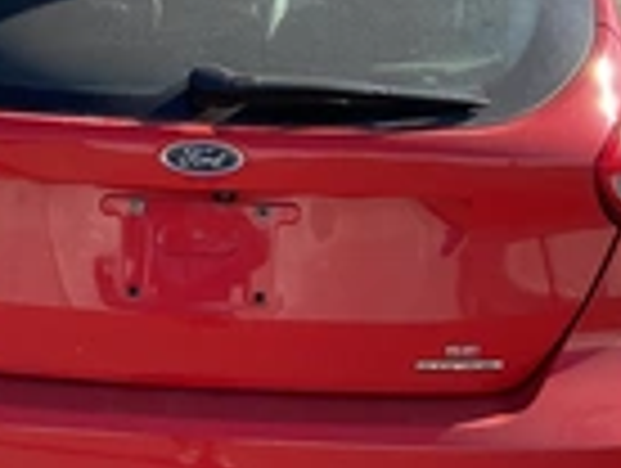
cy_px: 162
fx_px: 1510
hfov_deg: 23.0
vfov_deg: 17.6
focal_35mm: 84
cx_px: 148
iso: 25
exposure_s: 1/1221
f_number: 1.8
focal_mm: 3
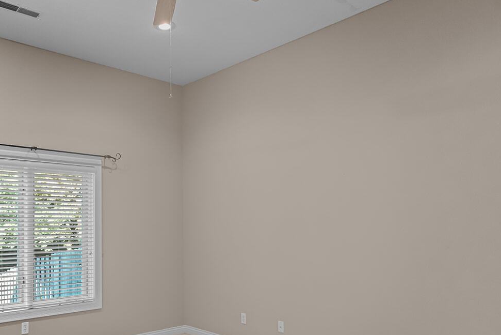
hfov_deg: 64.0
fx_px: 390
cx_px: 173
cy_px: 250
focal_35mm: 28
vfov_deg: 44.9
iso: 6400
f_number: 4.5
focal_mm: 17
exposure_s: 1/50
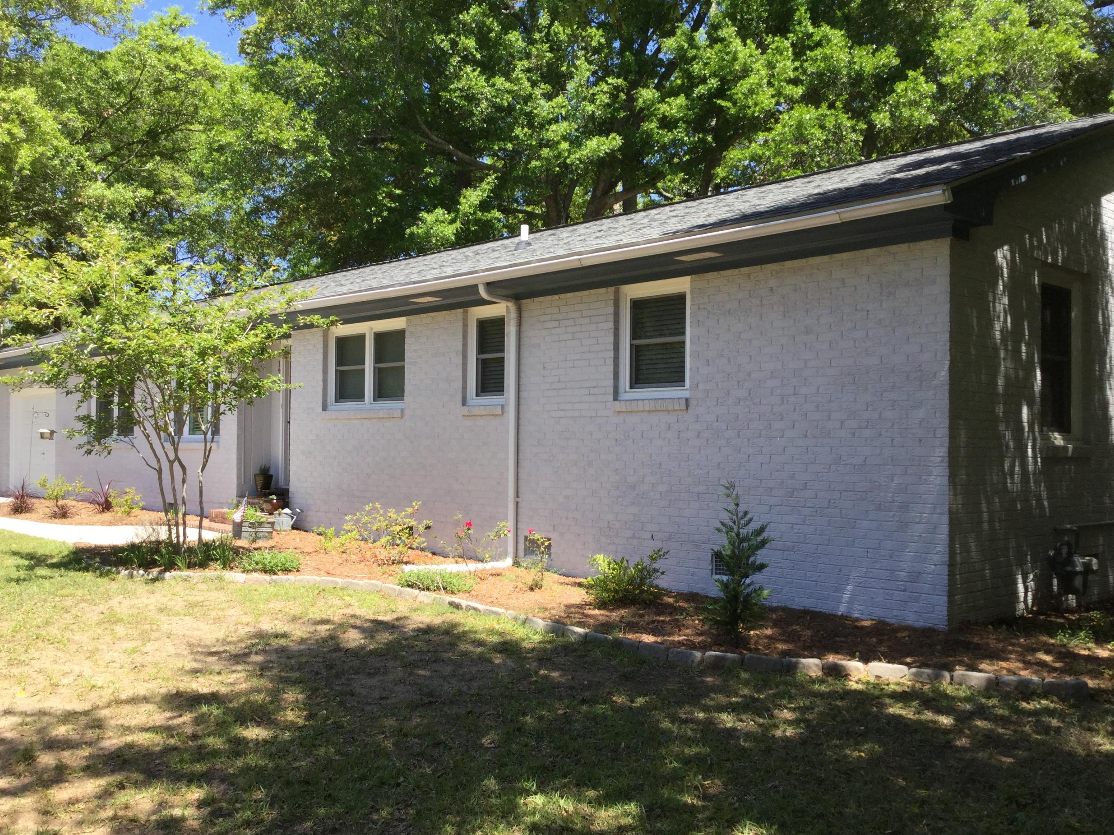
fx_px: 1094
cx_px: 548
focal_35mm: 34
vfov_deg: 41.8
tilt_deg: +0.8
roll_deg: -1.0
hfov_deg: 54.0
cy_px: 430
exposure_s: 1/476
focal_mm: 3.3
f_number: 2.4
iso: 25
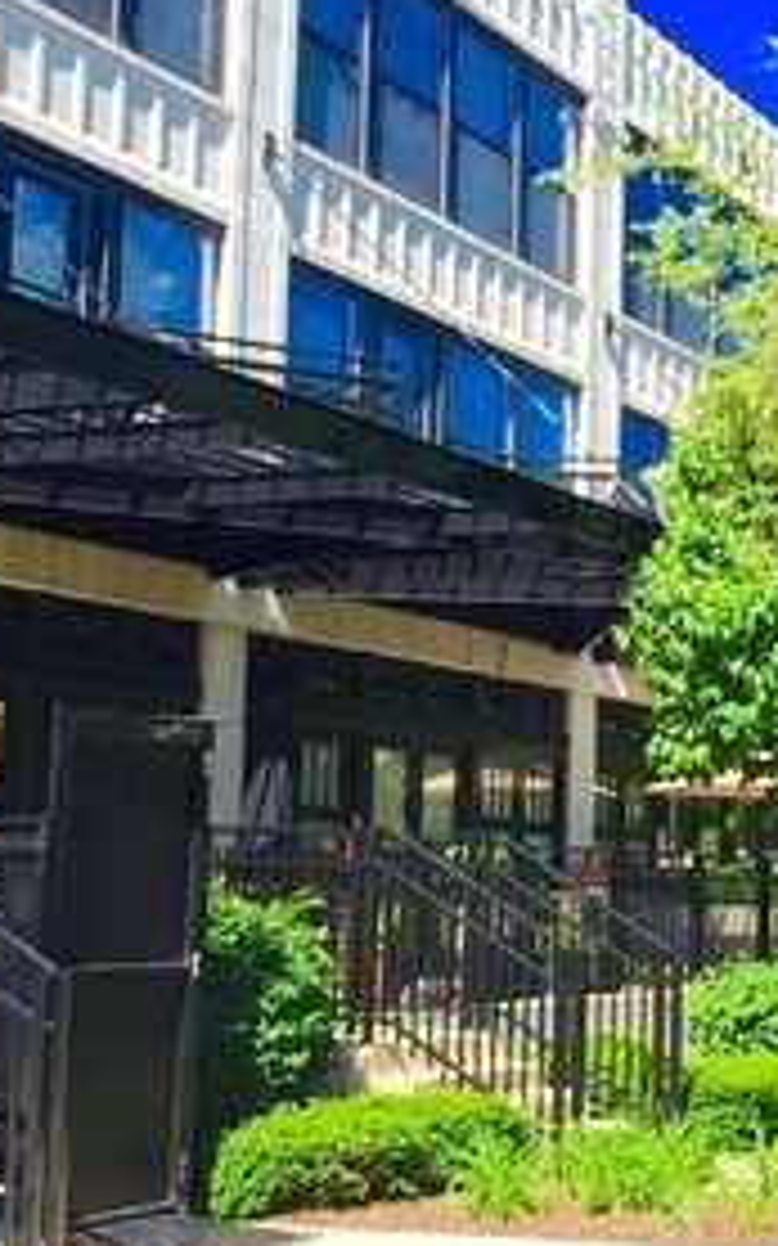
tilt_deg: +7.8
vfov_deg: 29.0
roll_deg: -1.7
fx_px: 2410
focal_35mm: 71
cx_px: 724
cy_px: 553
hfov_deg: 18.0
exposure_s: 1/1522
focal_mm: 4.15
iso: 32
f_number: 2.2
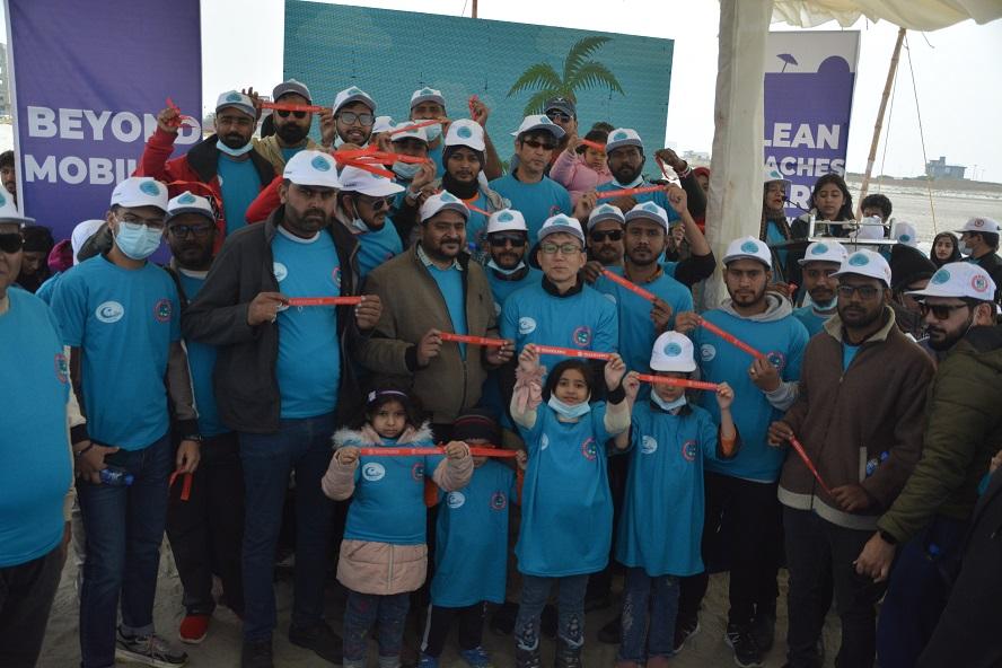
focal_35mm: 33
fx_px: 918
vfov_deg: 40.0
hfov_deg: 57.2
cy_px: 334
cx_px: 501
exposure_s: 1/4000
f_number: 4
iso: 1000
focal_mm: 22
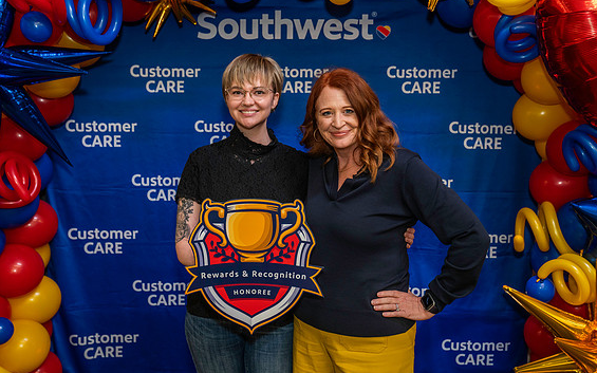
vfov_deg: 30.5
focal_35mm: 42
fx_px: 683
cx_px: 297
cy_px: 174
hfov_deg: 47.2
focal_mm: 40
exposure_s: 1/160
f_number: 4
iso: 1250
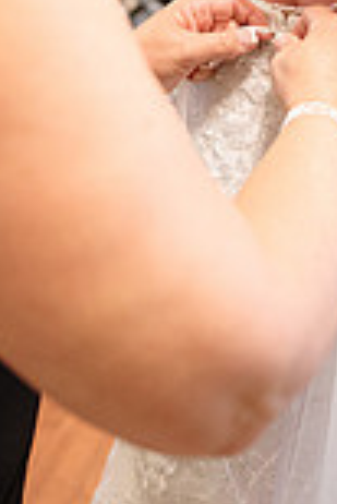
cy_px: -13
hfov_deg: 19.5
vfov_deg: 27.0
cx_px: 193
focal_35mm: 70
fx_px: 981
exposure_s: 1/320
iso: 1250
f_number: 2.2
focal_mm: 24
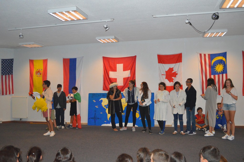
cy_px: 81
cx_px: 122
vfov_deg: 39.9
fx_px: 223
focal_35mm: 33
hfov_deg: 57.3
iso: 3200
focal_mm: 22
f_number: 3.8
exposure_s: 1/160
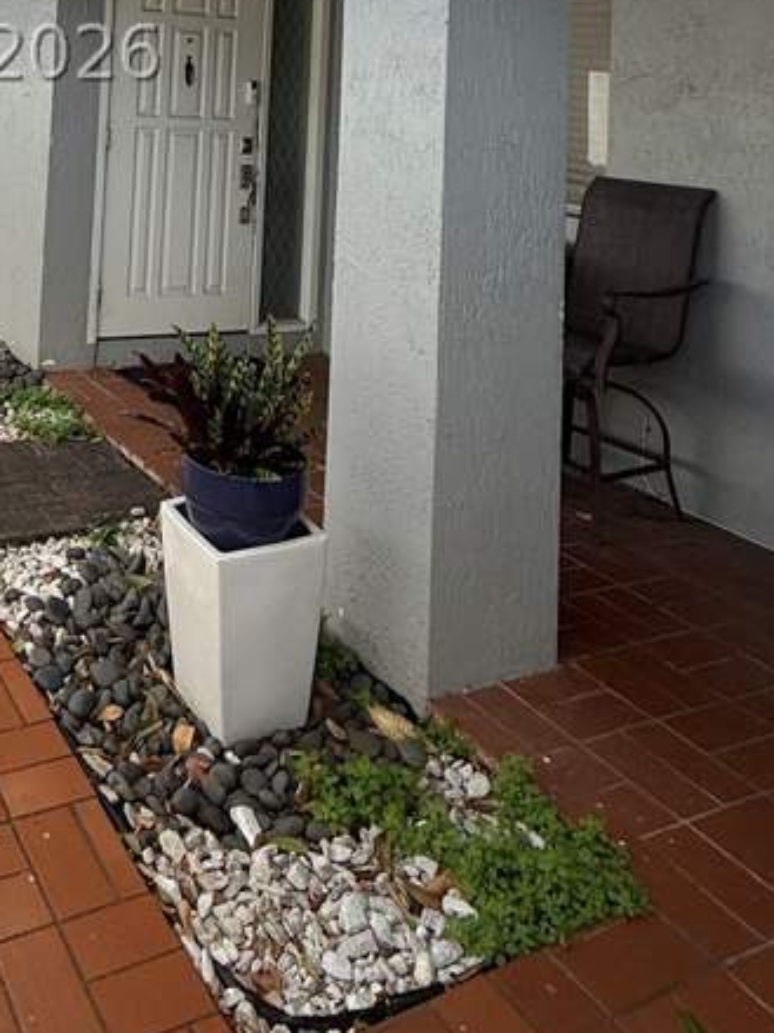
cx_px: 68
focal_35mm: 34
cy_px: 52
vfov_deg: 47.0
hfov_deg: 38.7
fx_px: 1014
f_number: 2.2
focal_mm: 2.22
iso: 64
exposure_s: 1/1001
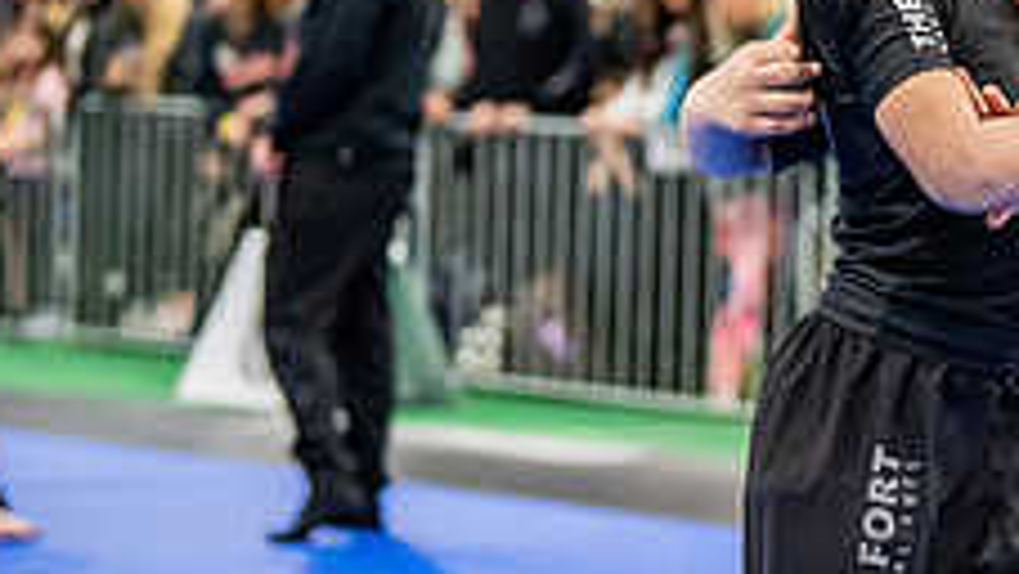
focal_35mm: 187
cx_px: 1136
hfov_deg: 11.3
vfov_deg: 6.5
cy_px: 334
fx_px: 5056
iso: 5000
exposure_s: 1/500
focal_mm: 70
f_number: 2.8
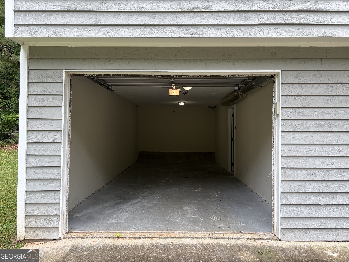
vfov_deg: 53.1
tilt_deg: +0.5
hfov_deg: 67.3
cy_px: 131
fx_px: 262
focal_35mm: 26
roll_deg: -0.1
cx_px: 174
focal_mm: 5.96
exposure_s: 1/203
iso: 40
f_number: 1.6
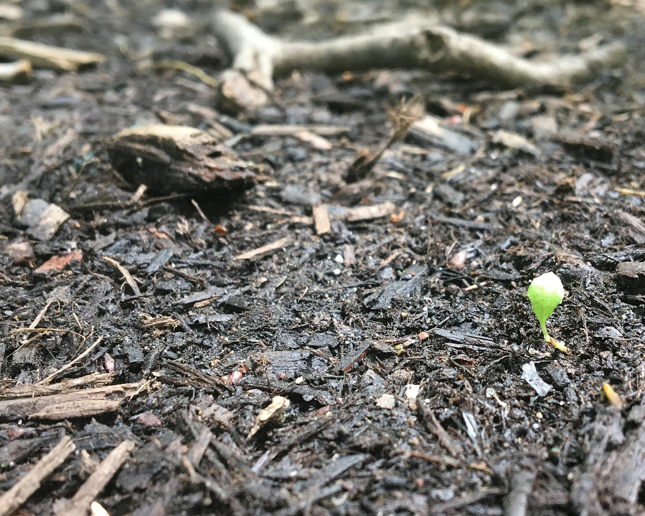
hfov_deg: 41.9
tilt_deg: -29.0
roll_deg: +1.9
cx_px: 367
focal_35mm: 44
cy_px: 301
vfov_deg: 34.1
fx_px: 840
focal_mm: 4.15
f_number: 2.2
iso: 40
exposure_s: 1/30
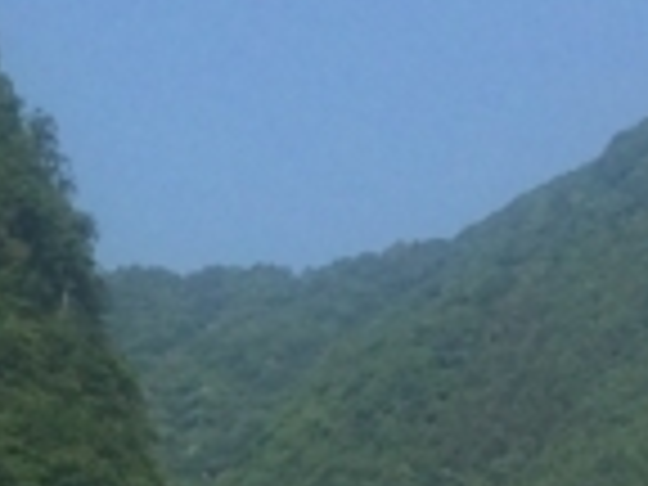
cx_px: -832
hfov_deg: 8.8
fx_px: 3856
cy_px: 1246
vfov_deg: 6.8
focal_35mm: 206
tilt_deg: +4.9
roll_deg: -2.2
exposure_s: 1/1642
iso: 32
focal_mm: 4.15
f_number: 2.2
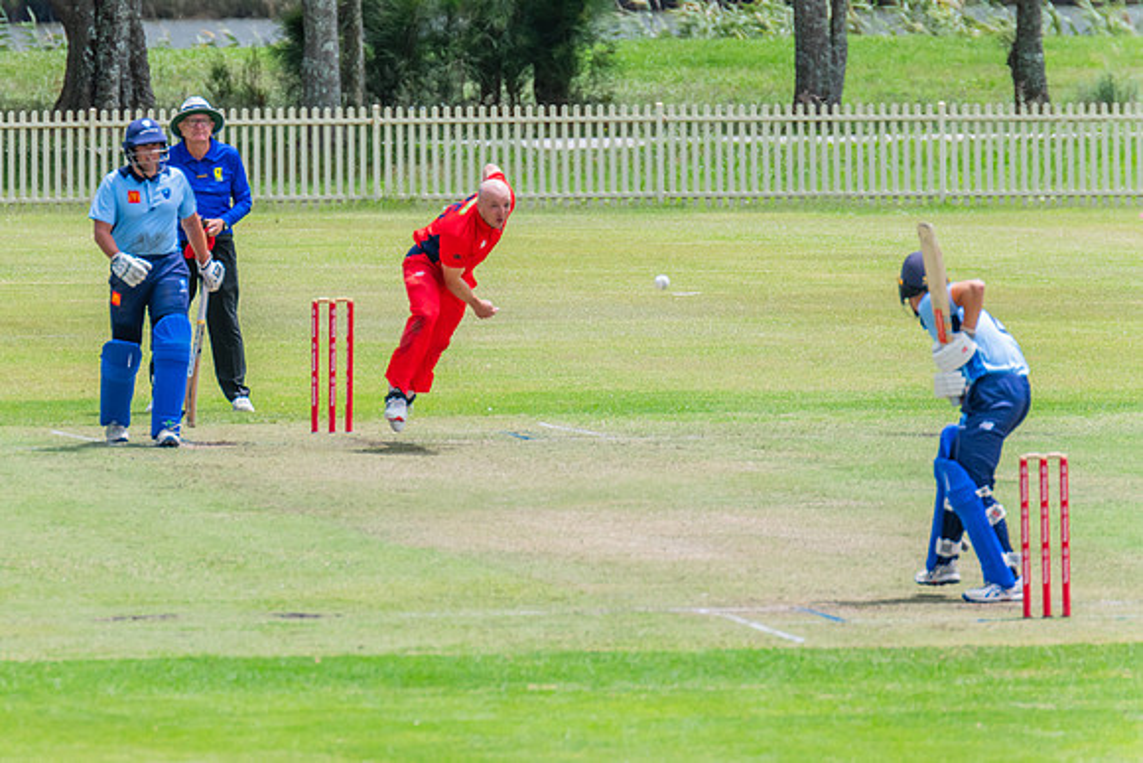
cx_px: 514
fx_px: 20969
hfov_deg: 3.1
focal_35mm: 660
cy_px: 375
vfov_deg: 2.1
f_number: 10
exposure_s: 1/1000
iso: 800
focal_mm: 600
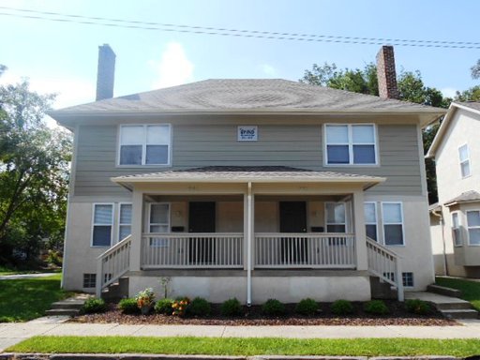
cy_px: 180
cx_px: 240
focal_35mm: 30
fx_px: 416
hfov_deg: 60.0
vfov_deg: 46.8
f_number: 3.4
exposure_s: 1/500
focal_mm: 5.1
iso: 80
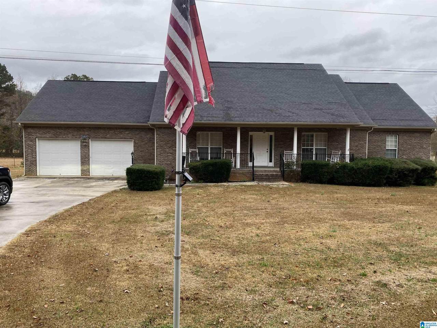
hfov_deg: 67.3
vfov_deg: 53.1
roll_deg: +0.0
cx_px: 218
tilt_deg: +0.1
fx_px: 328
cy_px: 164
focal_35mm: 26
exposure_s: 1/122
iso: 40
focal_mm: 4.25
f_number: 1.8
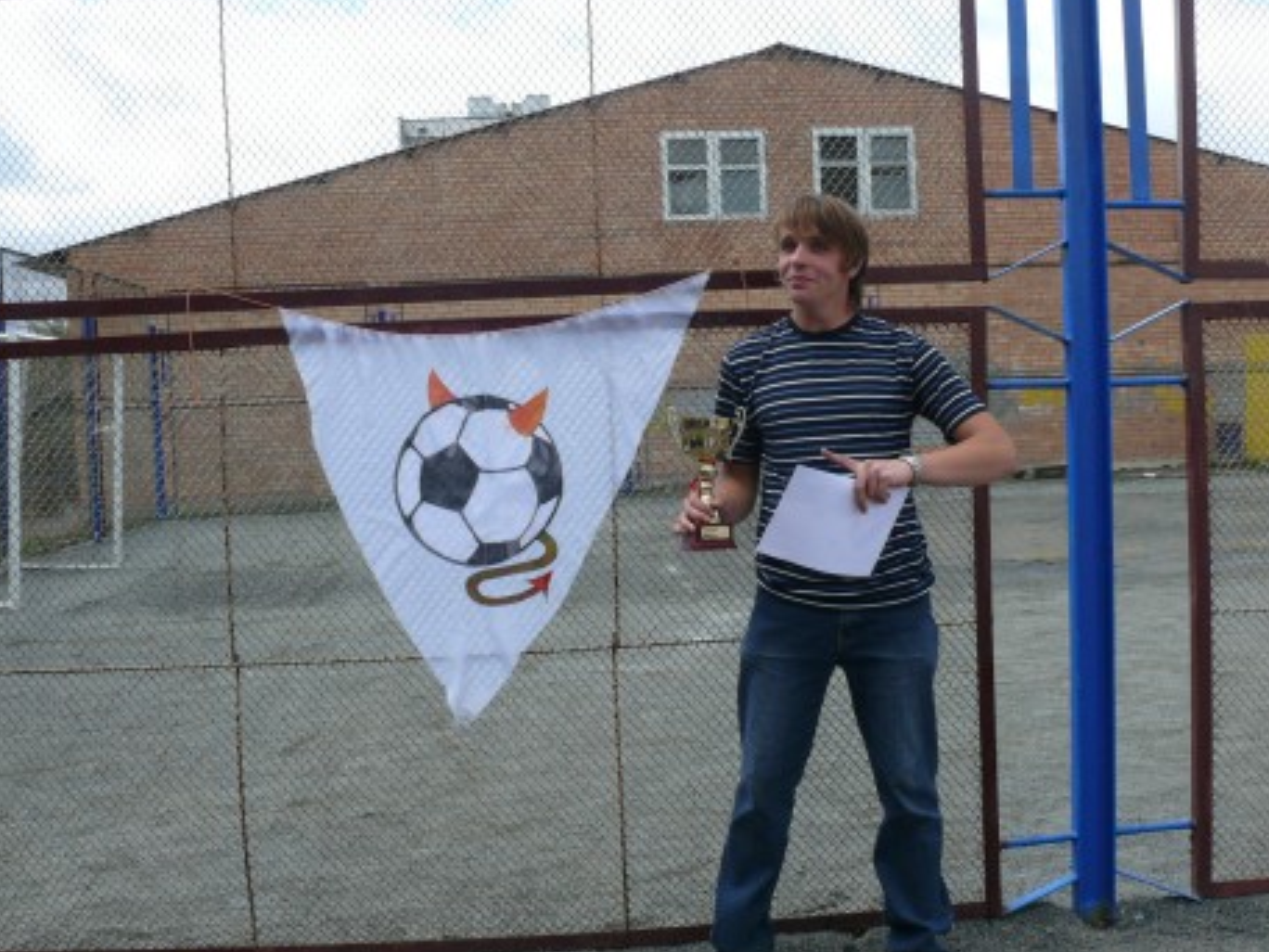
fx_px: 1576
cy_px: 501
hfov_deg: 43.8
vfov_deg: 33.6
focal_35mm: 43
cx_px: 668
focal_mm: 7.4
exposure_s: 1/250
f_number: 5.6
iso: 100
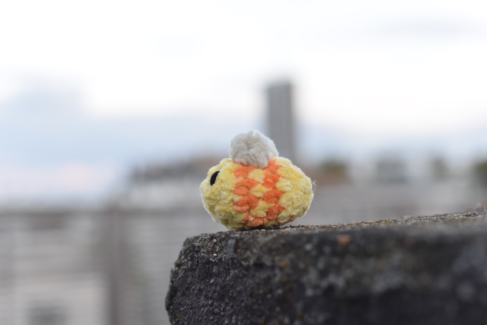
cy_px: 162
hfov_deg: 39.6
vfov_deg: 27.0
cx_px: 244
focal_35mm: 50
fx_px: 677
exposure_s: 1/80
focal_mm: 50
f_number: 4
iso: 400
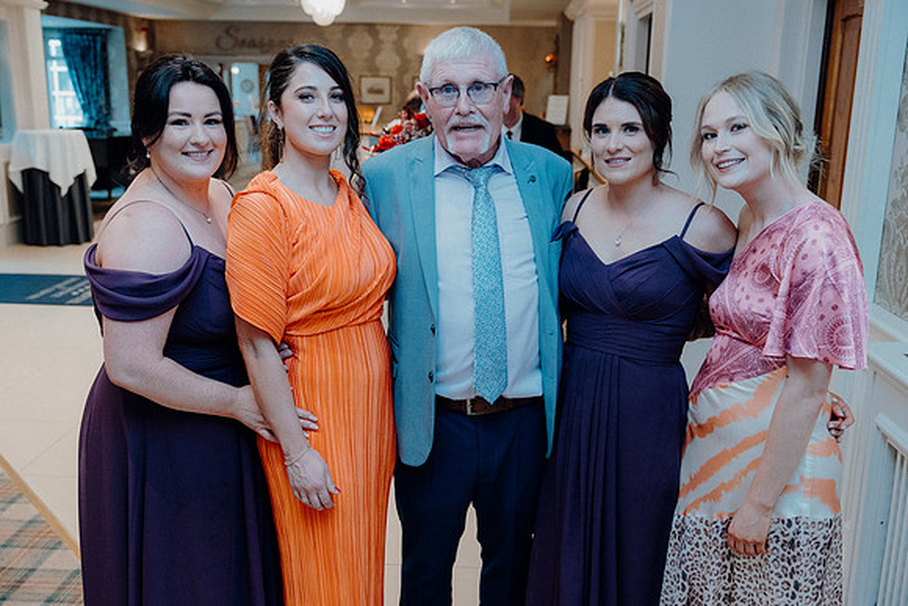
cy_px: 303
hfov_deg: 54.4
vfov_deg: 37.9
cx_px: 454
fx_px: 883
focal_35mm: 35
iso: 2500
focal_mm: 35
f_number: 3.5
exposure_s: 1/160
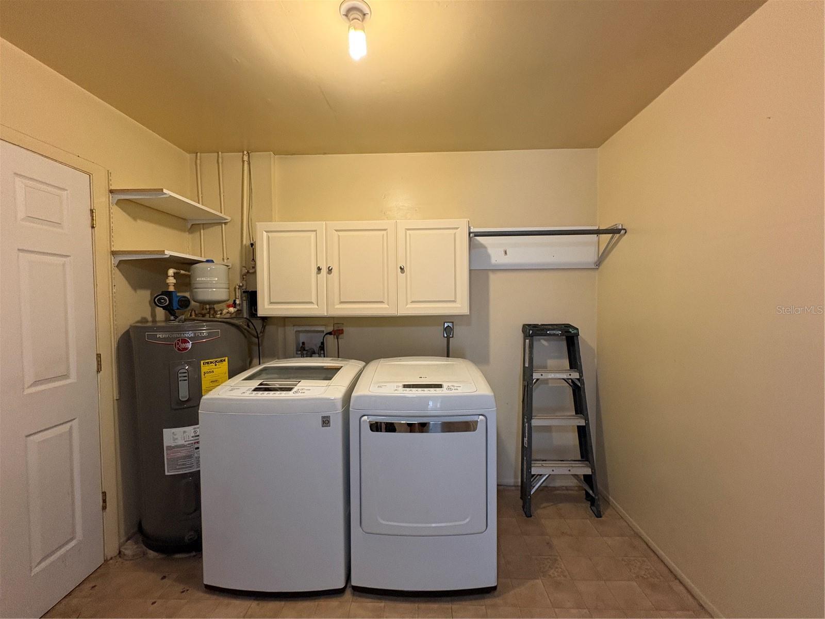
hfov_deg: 102.1
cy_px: 310
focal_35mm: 14
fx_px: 334
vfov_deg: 85.7
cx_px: 412
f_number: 2.2
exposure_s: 1/60
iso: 400
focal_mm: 2.22
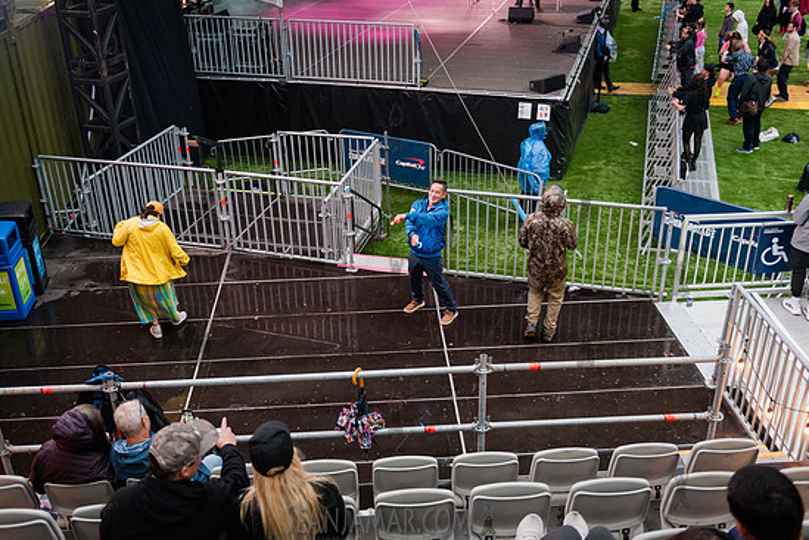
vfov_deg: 35.9
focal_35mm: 37
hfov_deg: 51.9
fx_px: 831
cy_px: 269
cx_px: 395
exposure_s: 1/200
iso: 4000
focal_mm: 35
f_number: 2.8
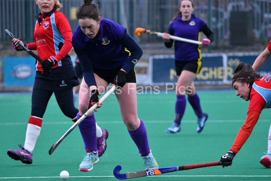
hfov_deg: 4.7
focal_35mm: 440
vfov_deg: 3.1
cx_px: 136
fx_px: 3311
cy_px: 90
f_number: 5.3
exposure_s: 1/800
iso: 1800
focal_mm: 220
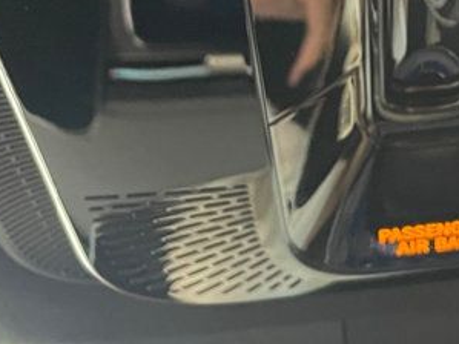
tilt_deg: +43.9
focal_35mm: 89
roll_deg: +10.9
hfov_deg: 21.4
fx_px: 1180
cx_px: 444
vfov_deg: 15.7
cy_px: -111
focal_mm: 4.2
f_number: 1.6
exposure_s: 1/27
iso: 800
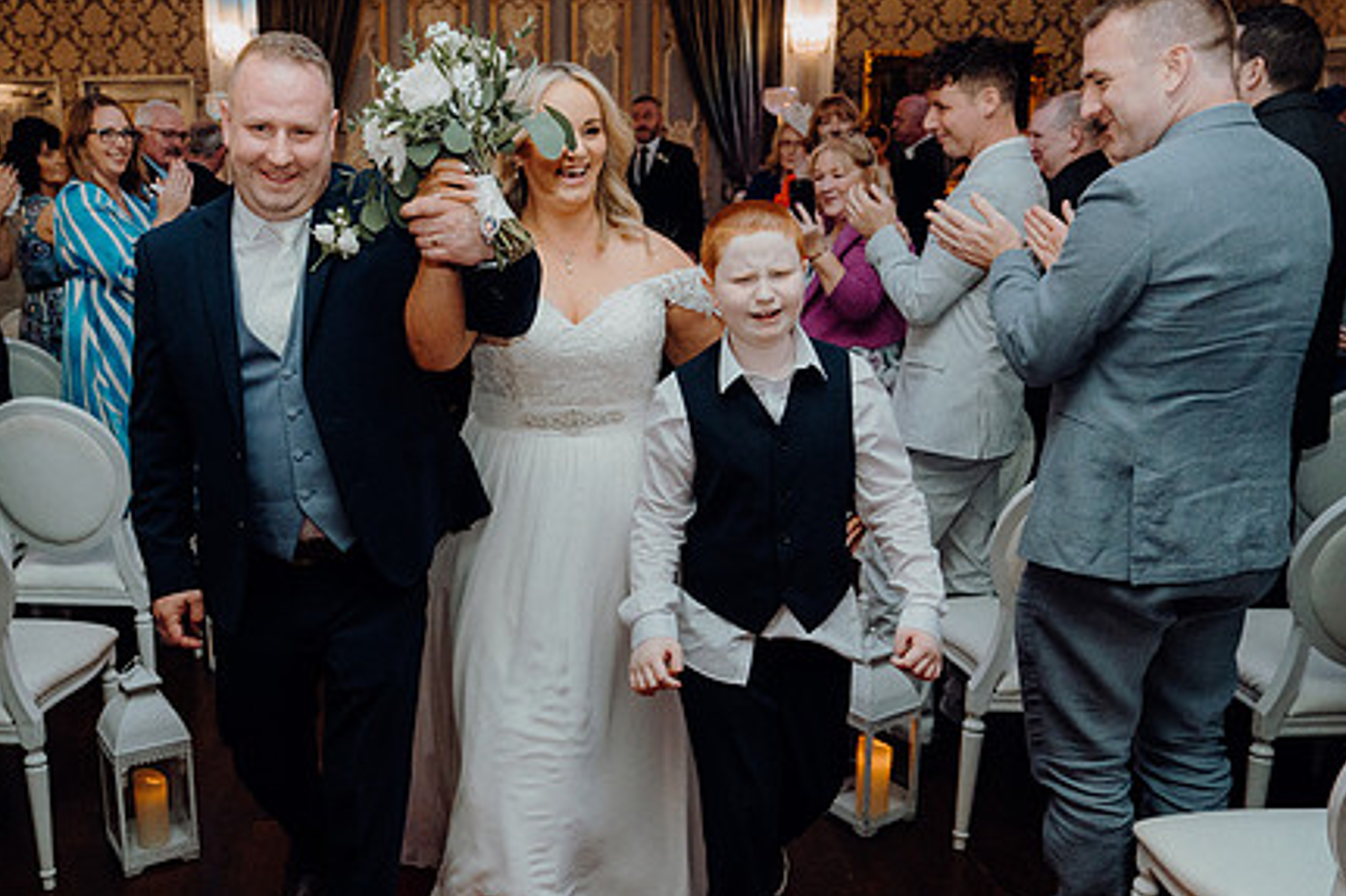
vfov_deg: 37.8
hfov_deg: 53.9
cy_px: 467
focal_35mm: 35
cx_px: 509
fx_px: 1308
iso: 2500
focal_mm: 26
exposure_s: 1/160
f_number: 3.5
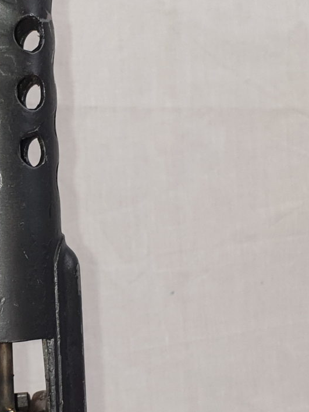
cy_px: 252
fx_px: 1119
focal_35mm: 94
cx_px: -8
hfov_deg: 15.4
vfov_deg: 20.8
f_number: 2.4
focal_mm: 4.3
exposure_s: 1/100
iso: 64
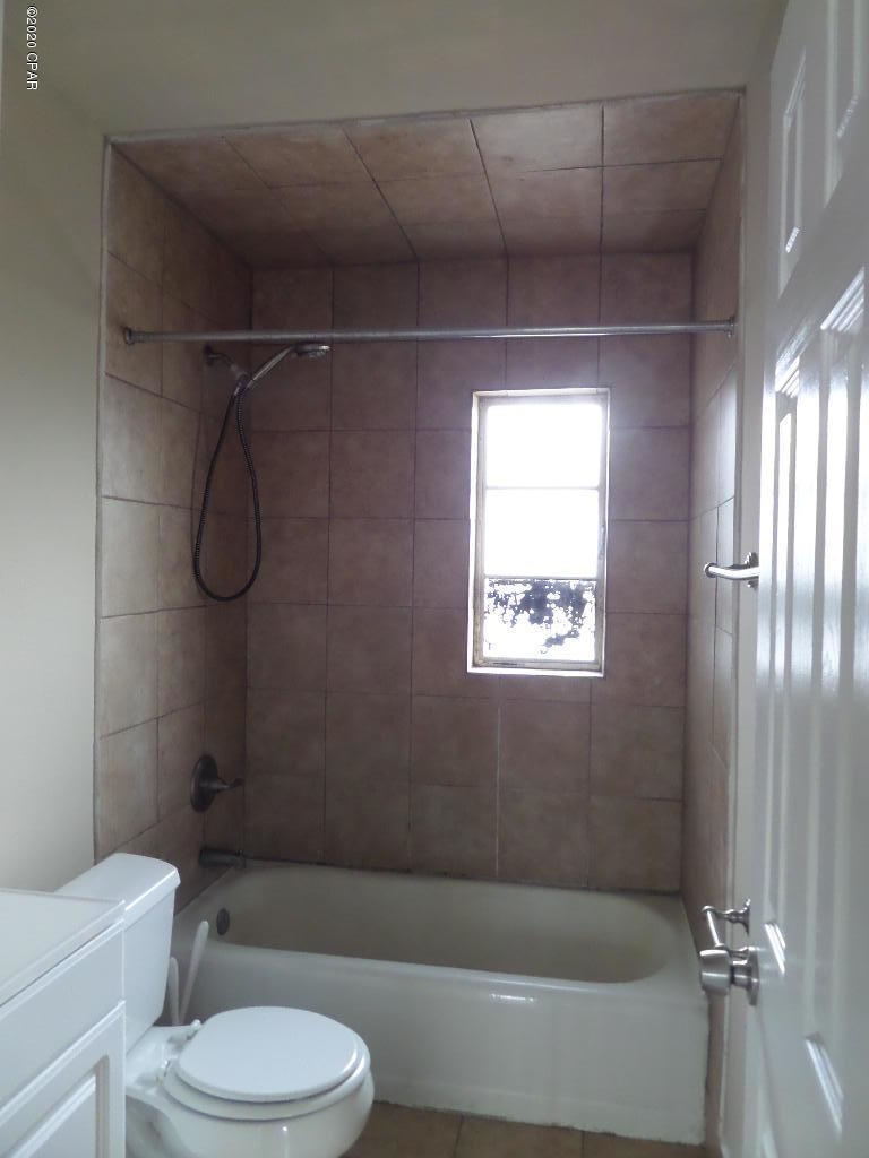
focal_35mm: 24
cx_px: 434
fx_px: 803
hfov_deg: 56.8
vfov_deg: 71.6
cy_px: 579
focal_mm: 4
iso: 400
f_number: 3.2
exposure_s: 1/30
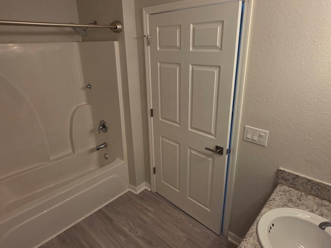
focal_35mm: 21
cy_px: 121
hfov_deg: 79.0
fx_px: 201
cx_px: 164
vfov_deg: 63.5
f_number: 1.9
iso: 160
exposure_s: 1/120
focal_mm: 2.2
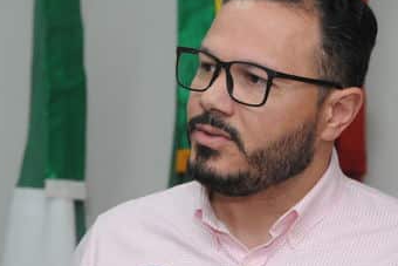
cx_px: 173
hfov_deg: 12.4
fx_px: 1825
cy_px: 115
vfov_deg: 8.3
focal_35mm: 165
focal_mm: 90
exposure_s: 1/200
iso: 1600
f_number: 5.6
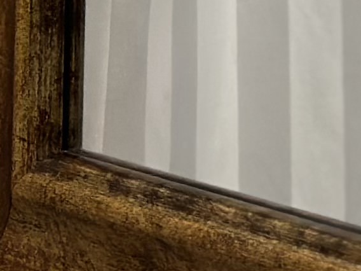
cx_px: 677
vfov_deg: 4.2
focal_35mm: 341
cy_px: -641
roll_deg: -0.2
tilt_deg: +1.0
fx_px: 3556
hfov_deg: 5.7
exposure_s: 1/50
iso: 160
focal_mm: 6.86
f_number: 1.78
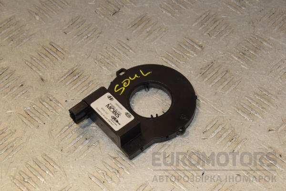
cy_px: 96
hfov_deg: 20.6
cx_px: 143
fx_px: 786
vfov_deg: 13.8
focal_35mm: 99
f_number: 10
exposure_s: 1/200
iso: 800
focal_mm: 66
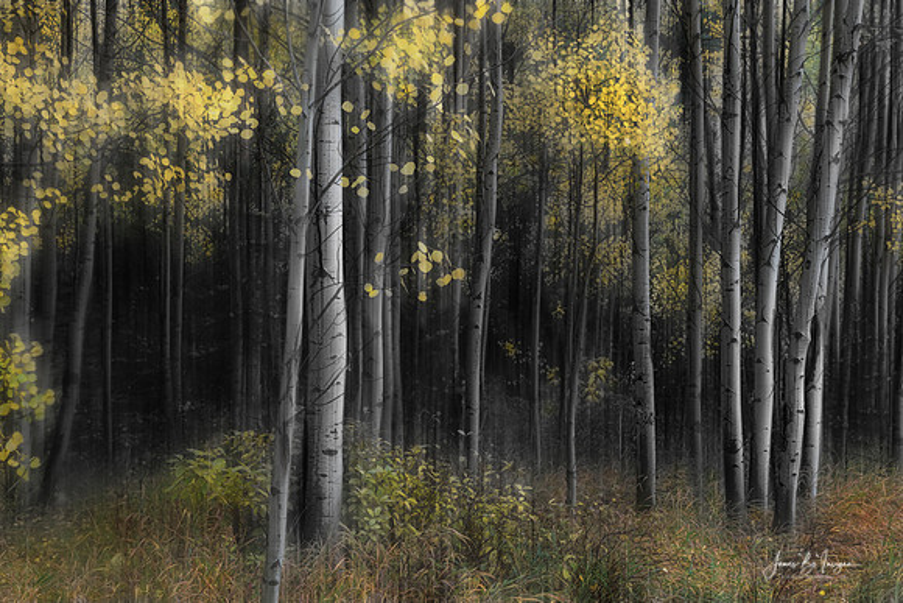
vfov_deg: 23.4
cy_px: 302
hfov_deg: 34.5
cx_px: 452
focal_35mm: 58
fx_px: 1455
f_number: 7.1
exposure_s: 1/320
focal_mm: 58
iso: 400
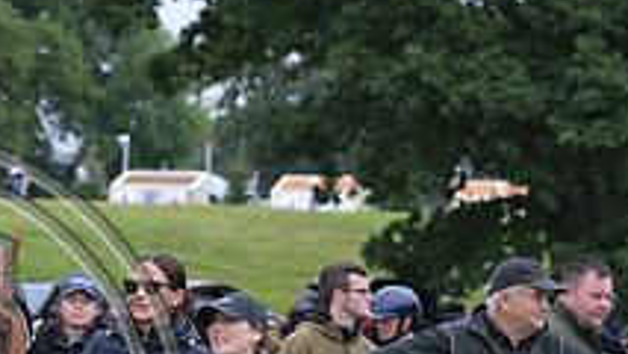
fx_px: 3898
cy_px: 388
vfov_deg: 5.2
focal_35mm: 234
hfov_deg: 9.1
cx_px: -147
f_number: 4
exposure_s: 1/1250
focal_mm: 82
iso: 1250
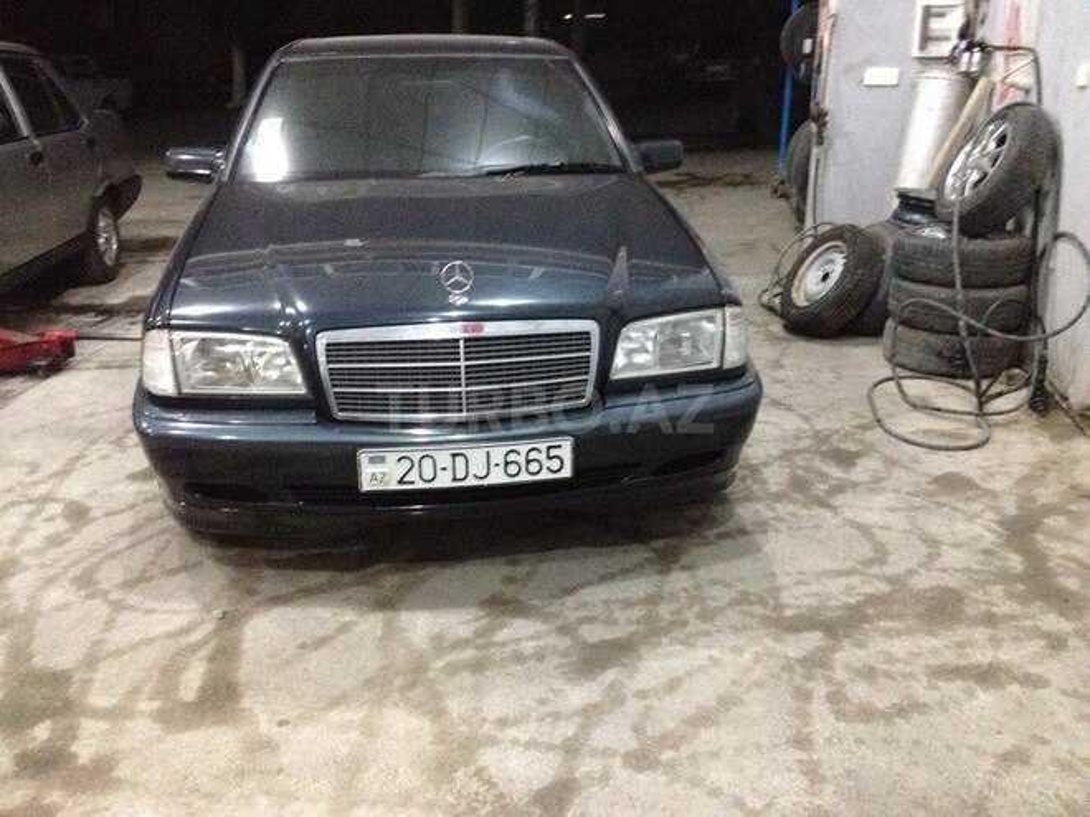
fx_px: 1102
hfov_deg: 52.6
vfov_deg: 40.7
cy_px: 408
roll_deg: +0.7
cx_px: 545
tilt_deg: -19.5
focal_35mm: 35
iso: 800
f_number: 2.4
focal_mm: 4.28
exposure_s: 1/15
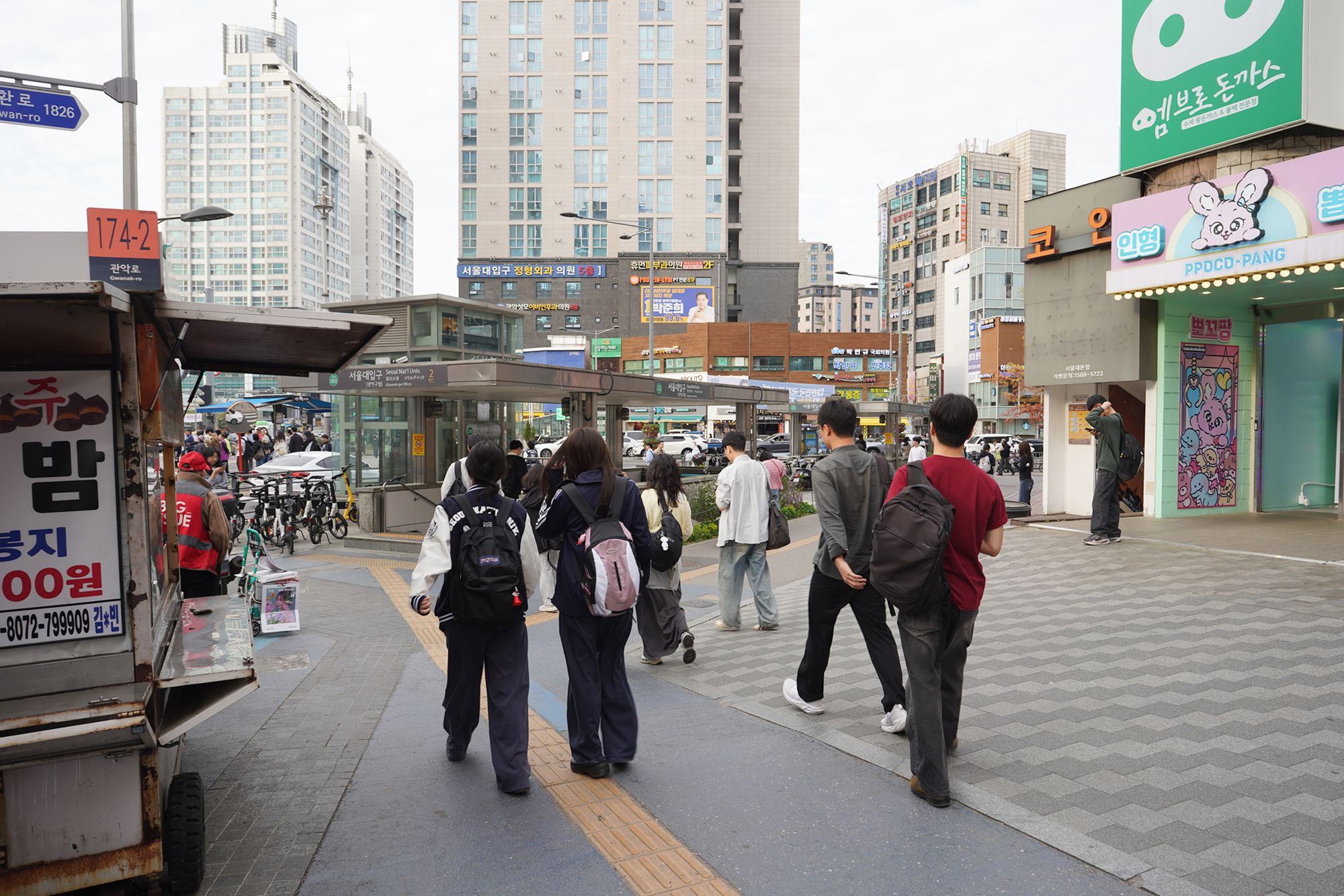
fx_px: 896
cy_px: 448
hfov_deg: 73.7
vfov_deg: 53.1
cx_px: 672
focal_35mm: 24
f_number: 5.6
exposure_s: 1/100
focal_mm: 24
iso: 100
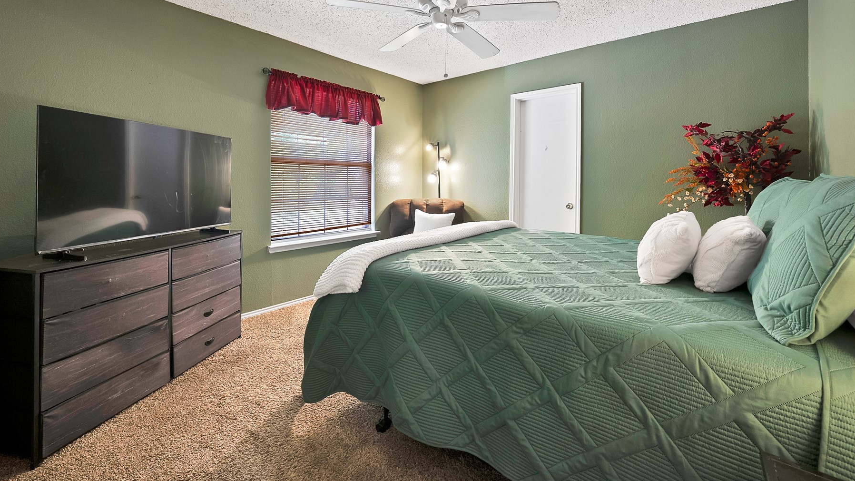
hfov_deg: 106.8
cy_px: 184
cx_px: 431
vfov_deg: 73.2
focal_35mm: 14
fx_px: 317
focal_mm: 12
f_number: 9
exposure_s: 1/2.5
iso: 640
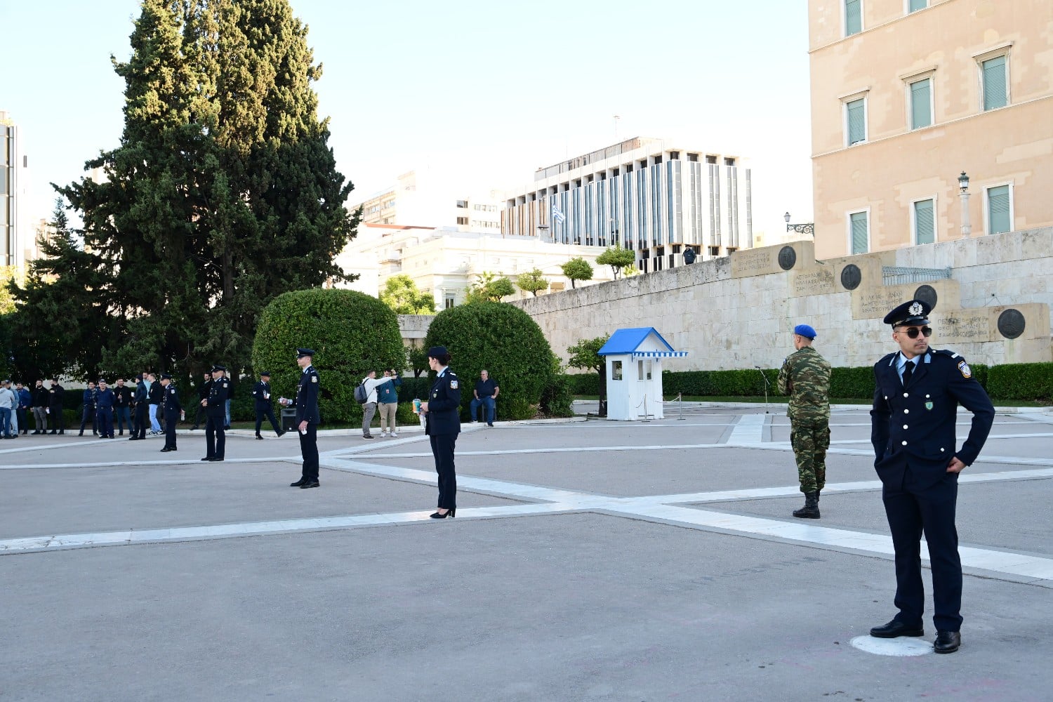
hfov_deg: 56.5
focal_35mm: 34
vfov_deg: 39.4
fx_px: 980
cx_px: 526
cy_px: 351
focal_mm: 33.5
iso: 640
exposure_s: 1/640
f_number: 4.5
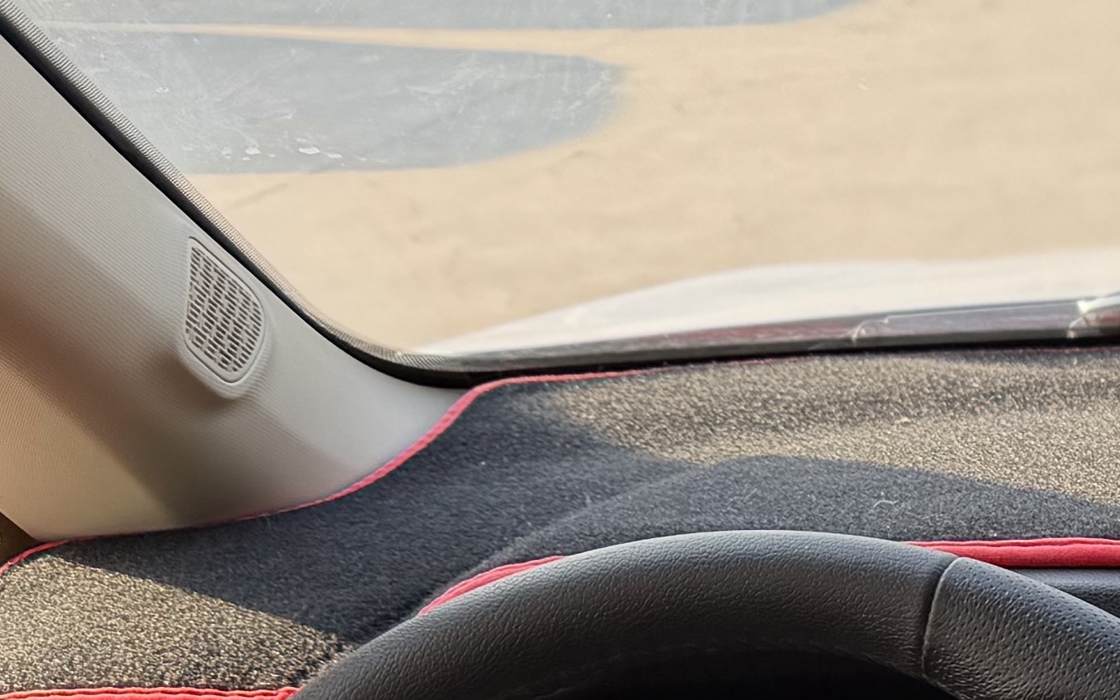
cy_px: 1023
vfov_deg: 11.9
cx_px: 2064
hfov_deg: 16.4
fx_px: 3205
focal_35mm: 105
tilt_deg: -24.5
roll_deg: -0.1
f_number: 1.78
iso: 80
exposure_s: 1/326
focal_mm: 6.76
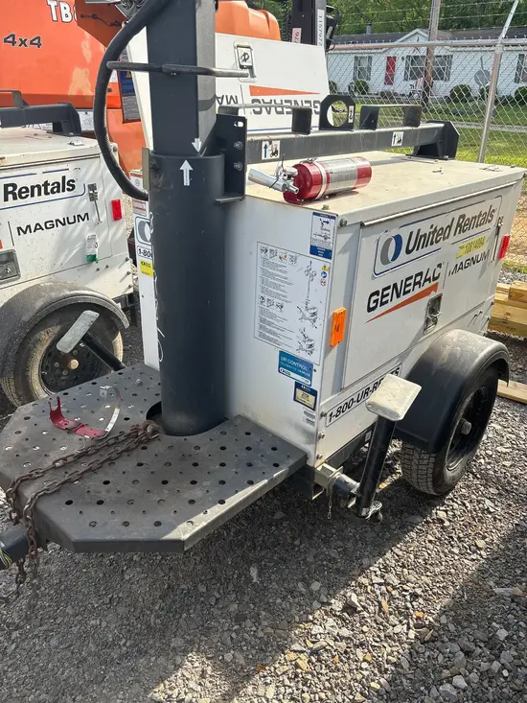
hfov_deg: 53.1
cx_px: 264
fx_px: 528
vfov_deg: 67.3
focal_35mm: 26
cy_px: 352
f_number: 1.6
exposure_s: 1/1139
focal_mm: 5.96
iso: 50
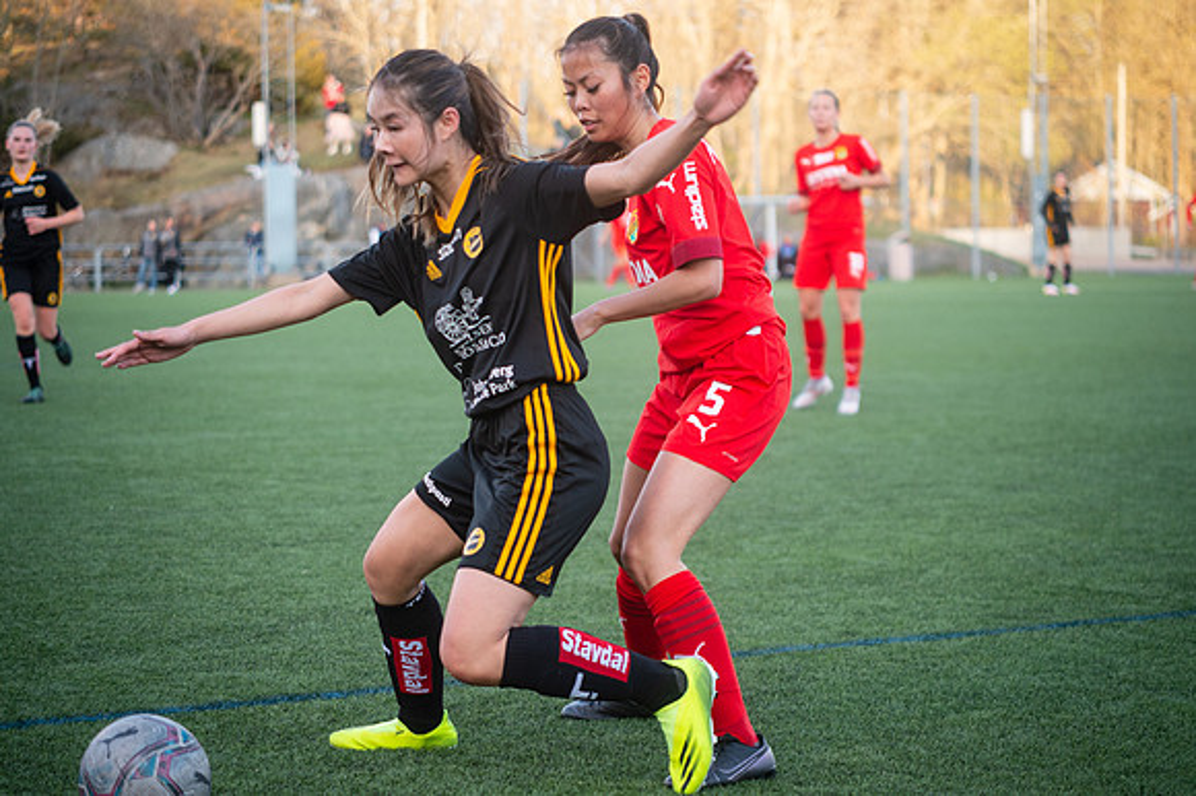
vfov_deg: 13.8
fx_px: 3292
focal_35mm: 99
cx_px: 598
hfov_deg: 20.6
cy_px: 398
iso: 1400
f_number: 4.5
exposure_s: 1/640
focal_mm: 98
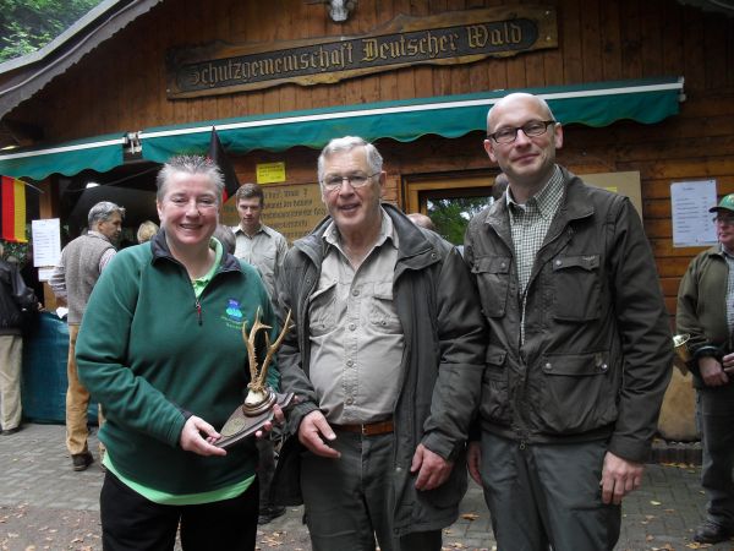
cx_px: 367
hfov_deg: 52.6
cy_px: 276
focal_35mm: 35
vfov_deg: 40.7
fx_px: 742
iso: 100
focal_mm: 6.3
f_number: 3.2
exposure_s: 1/45
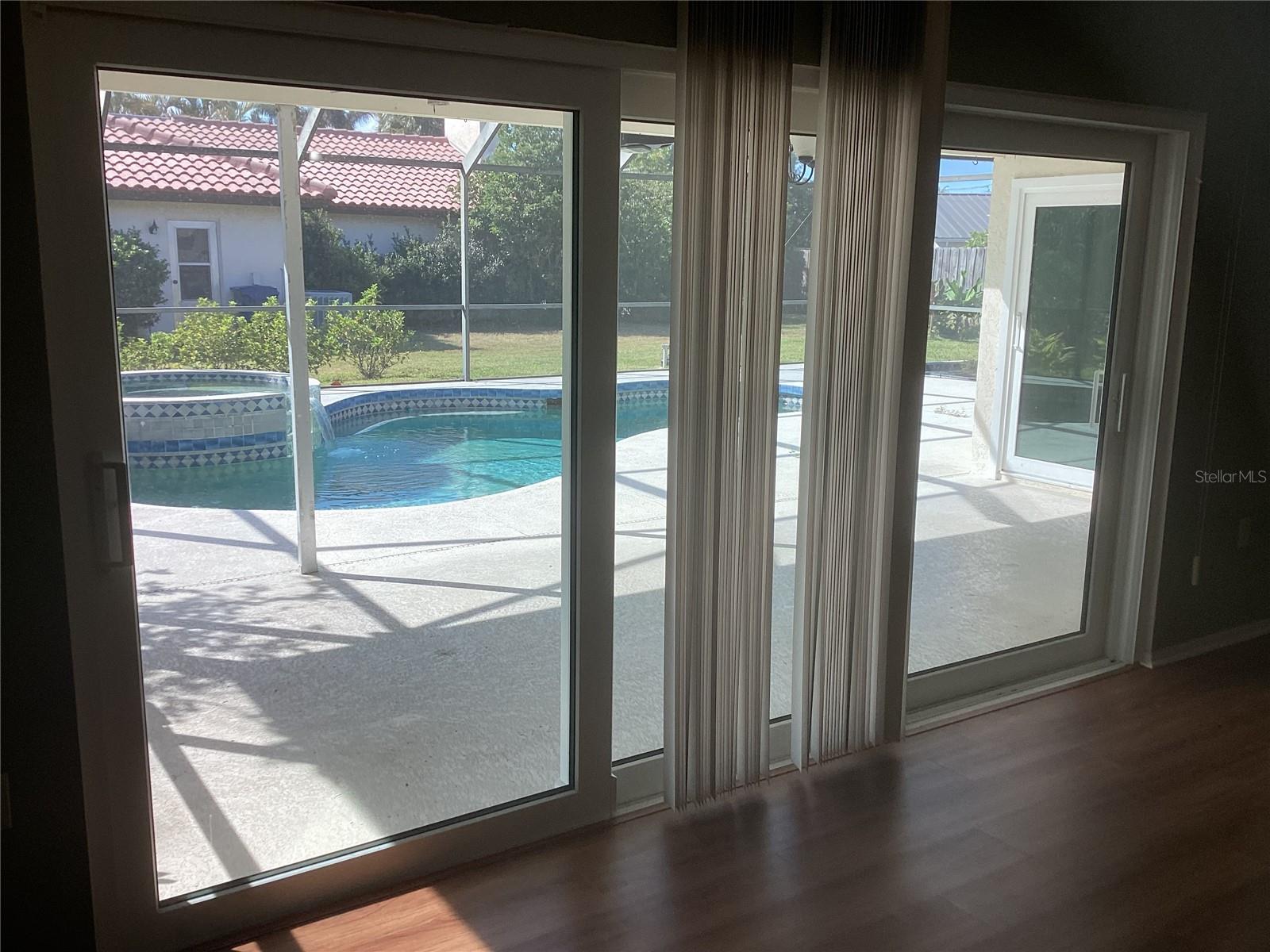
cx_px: 635
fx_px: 1137
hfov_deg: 58.4
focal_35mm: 31
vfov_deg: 45.4
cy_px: 476
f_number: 2.4
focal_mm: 3.3
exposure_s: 1/204
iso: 25
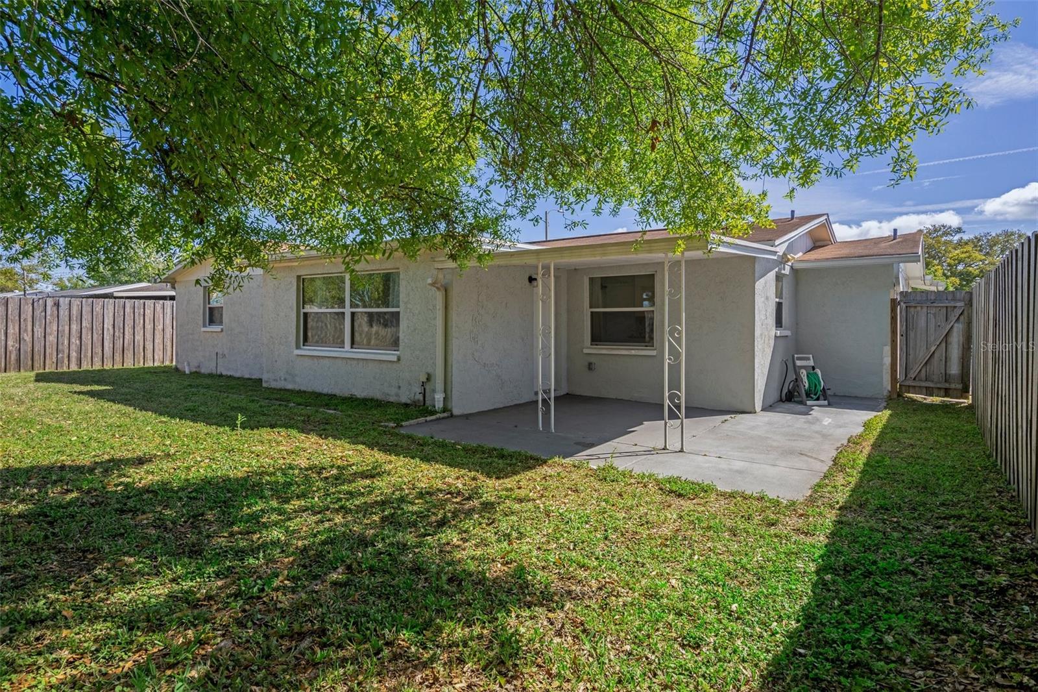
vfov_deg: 64.5
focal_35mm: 19
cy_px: 346
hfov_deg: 86.9
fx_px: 548
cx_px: 519
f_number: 9
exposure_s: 1/250
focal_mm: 19
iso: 320
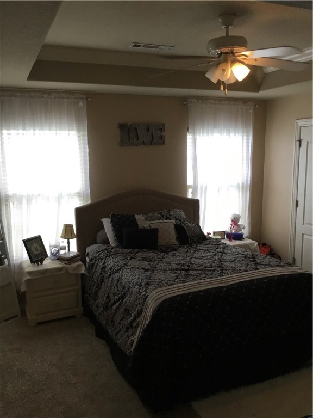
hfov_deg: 45.4
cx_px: 156
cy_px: 209
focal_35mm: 31
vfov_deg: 58.4
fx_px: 374
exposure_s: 1/30
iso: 32
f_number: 2.4
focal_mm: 3.3
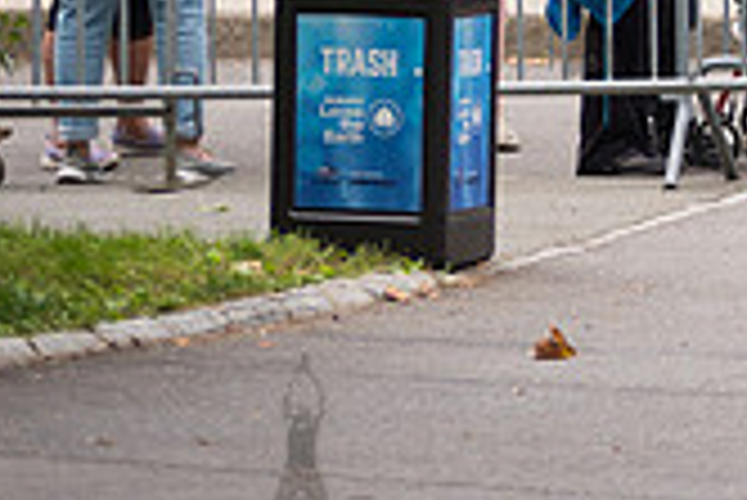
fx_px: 11256
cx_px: 1170
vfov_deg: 2.5
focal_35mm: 542
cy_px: -223
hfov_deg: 3.8
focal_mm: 155
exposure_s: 1/400
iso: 320
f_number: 3.2
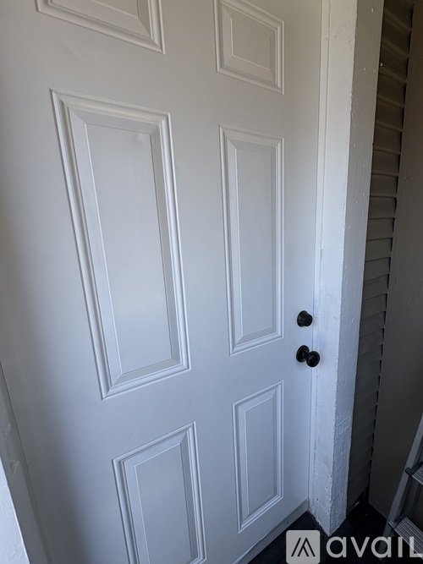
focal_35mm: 14
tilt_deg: -10.0
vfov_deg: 102.1
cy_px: 282
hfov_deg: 85.7
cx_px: 212
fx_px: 228
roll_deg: +3.0
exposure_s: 1/375
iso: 40
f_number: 2.2
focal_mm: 2.22
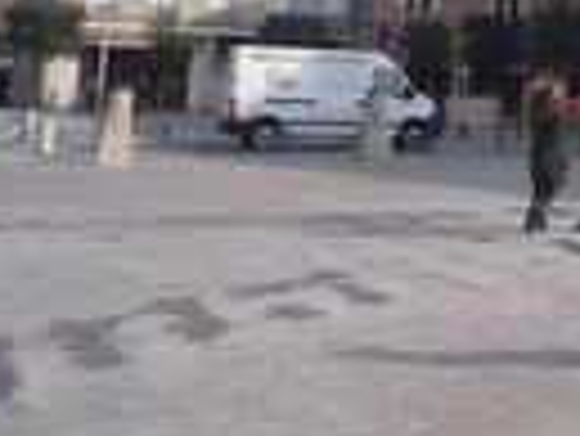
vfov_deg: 16.0
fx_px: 1459
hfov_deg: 19.8
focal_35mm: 87
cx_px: 841
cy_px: -162
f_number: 7.8
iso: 64
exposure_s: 1/160
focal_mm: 4.65
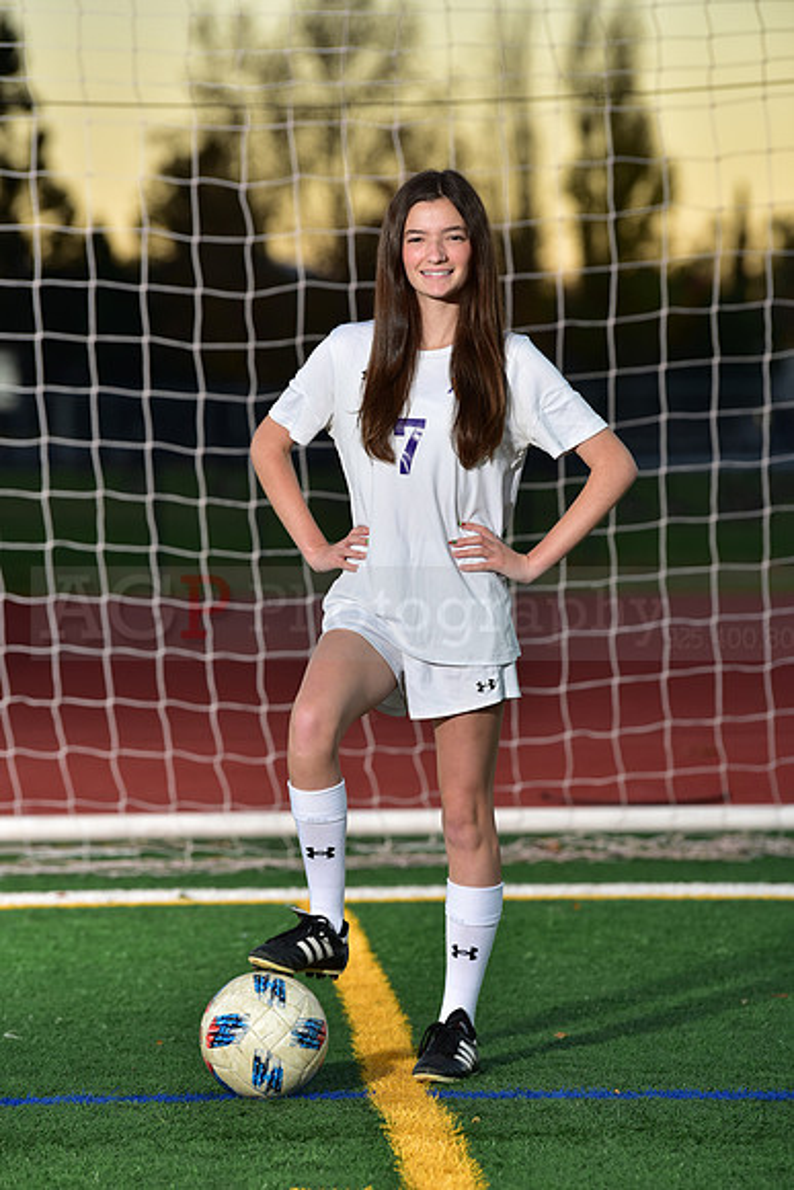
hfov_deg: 7.9
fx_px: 5786
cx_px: 397
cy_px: 595
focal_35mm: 175
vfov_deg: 11.7
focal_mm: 175
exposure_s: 1/200
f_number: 4.5
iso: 250
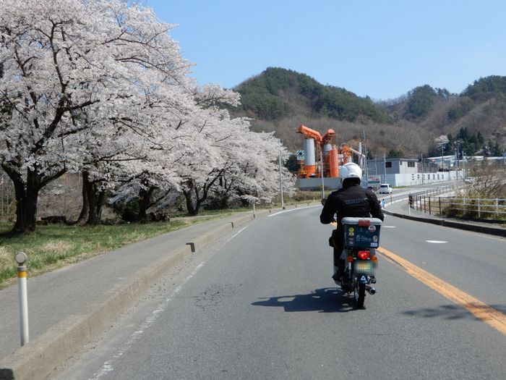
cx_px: 253
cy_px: 190
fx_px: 658
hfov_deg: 42.1
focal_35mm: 45
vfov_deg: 32.2
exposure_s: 1/640
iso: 80
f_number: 4
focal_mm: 8
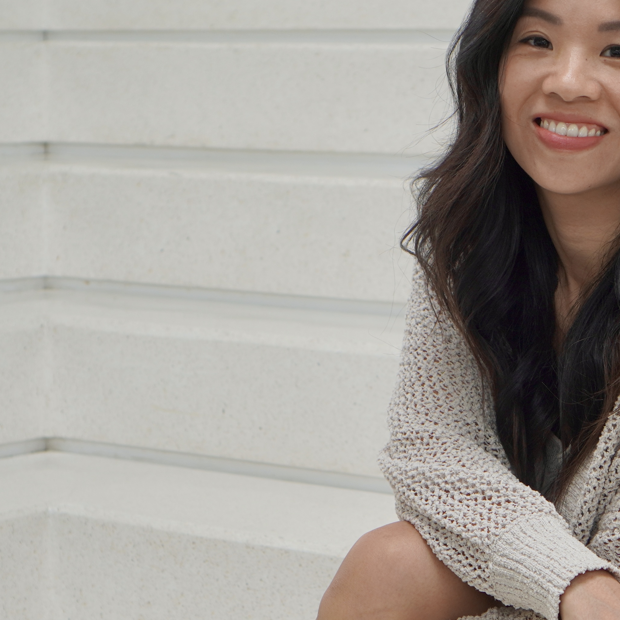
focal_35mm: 131
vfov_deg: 13.3
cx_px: 443
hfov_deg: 13.3
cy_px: 326
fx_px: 2660
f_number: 4
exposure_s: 1/160
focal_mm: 35
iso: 100
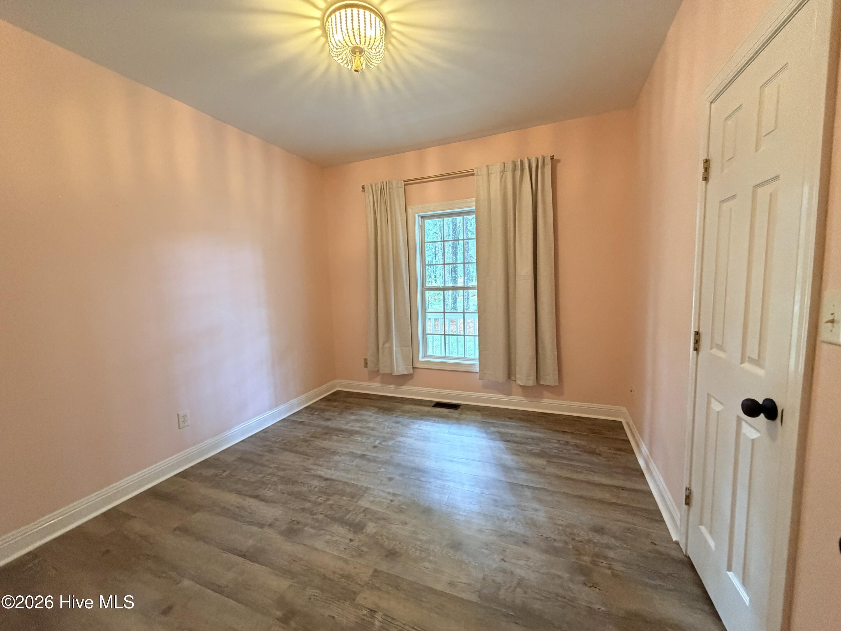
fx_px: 340
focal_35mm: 14
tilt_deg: -4.9
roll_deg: +1.7
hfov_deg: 102.1
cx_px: 420
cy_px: 316
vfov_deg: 85.7
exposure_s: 1/60
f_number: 2.2
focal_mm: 2.22
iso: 640
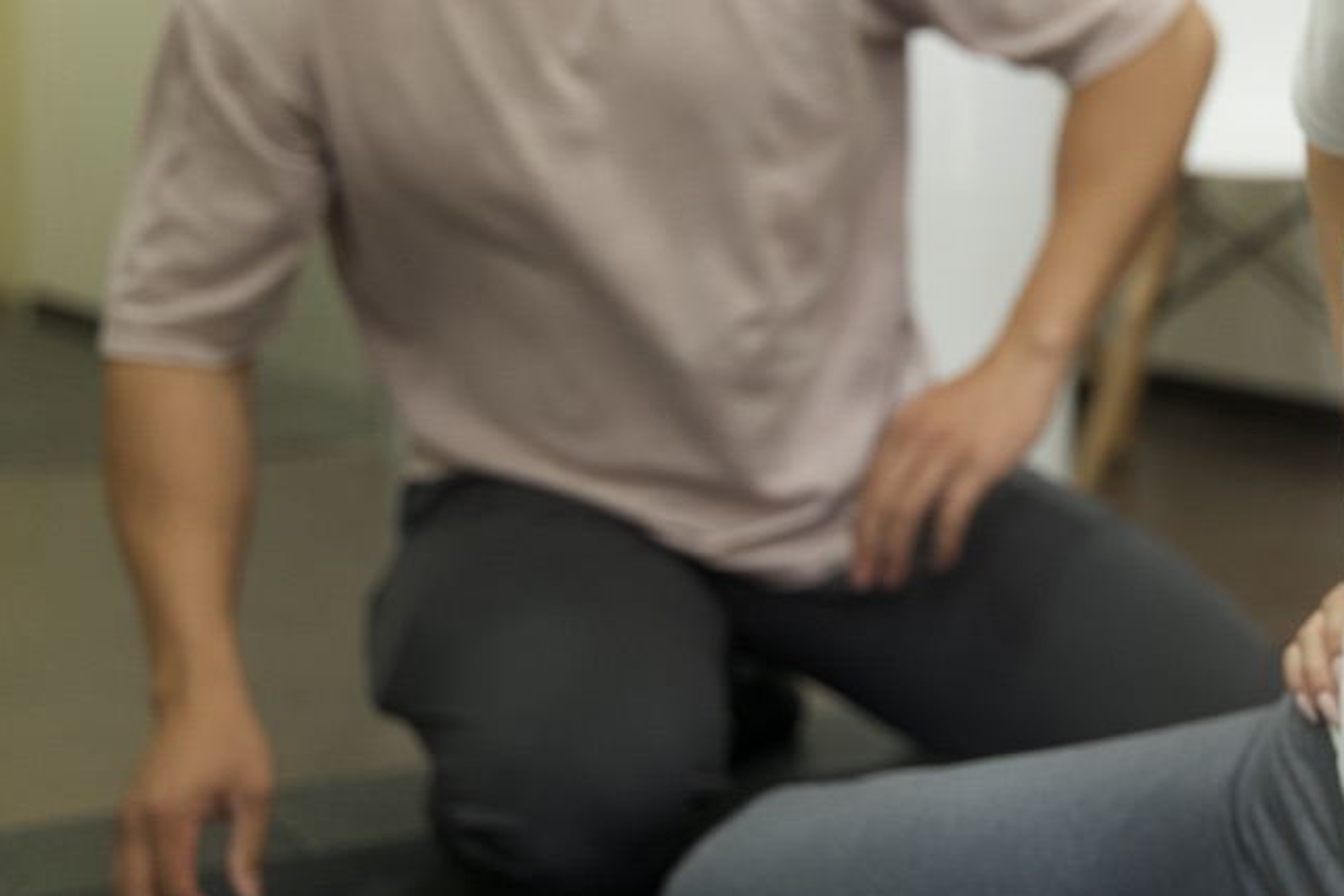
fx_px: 3210
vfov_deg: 15.7
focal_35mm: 86
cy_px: 100
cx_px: 1235
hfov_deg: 23.0
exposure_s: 1/160
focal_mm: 46
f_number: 2.8
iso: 800
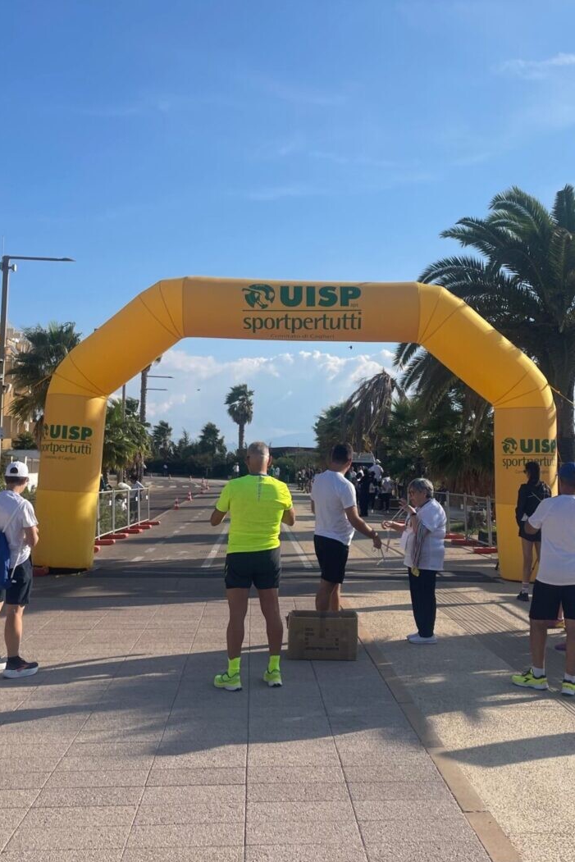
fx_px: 910
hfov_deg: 35.0
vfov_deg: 50.6
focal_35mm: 38
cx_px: 326
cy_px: 393
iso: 32
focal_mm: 5.1
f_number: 1.6
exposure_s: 1/4902
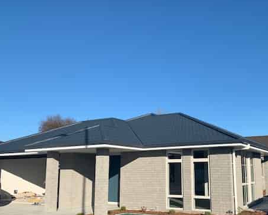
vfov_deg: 41.0
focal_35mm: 36
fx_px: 286
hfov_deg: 49.7
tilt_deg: +7.5
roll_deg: +1.0
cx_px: 171
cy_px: 130
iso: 25
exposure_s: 1/2481
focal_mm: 4.25
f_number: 1.8
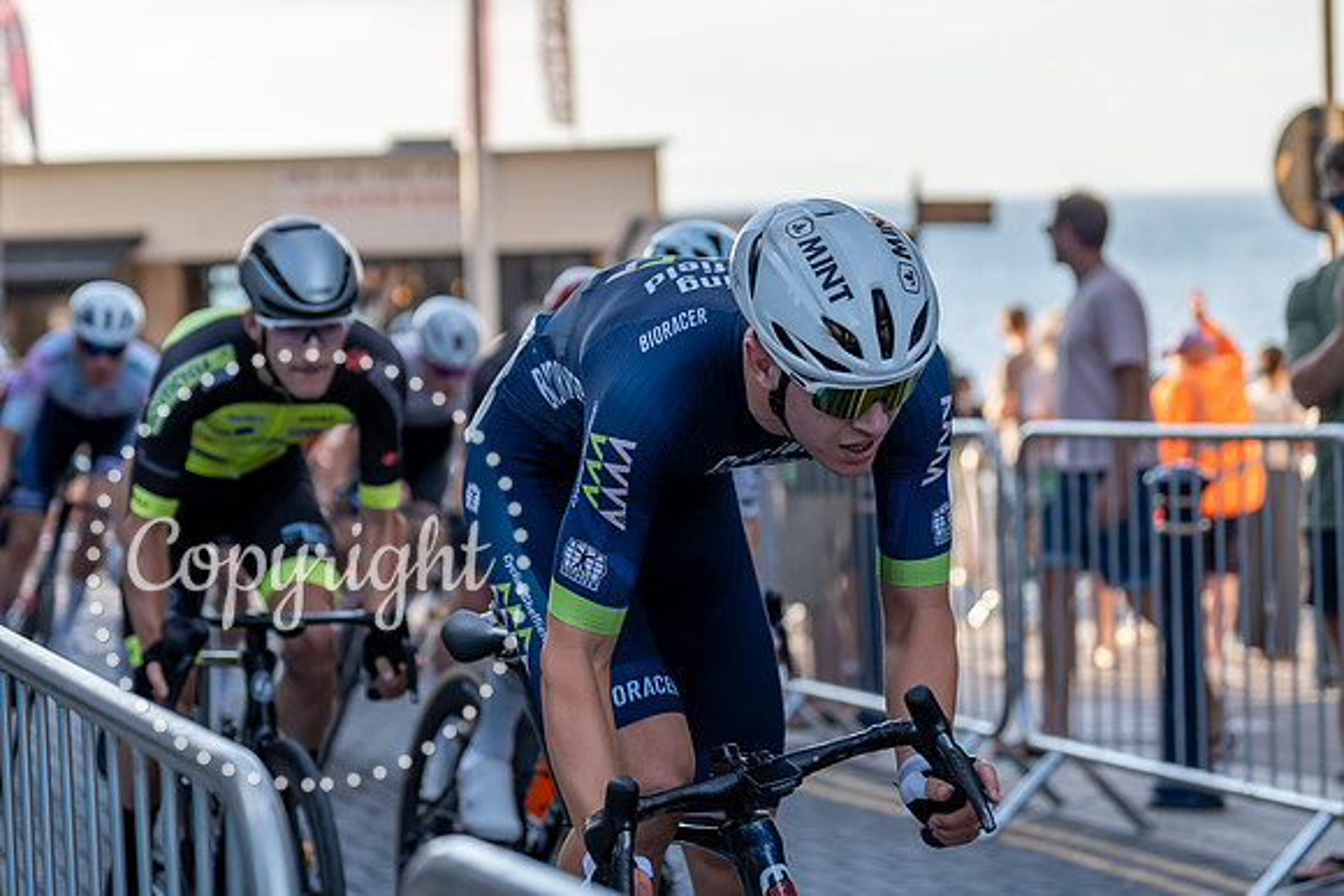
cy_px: 284
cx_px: 674
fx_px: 3620
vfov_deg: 14.1
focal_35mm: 97
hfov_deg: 21.0
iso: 100
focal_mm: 70
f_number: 2.8
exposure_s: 1/1000
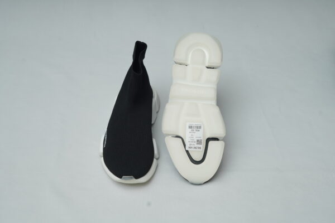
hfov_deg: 39.6
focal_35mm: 50
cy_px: 112
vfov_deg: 27.0
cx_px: 168
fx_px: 465
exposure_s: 1/200
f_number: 6.3
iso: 320
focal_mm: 50
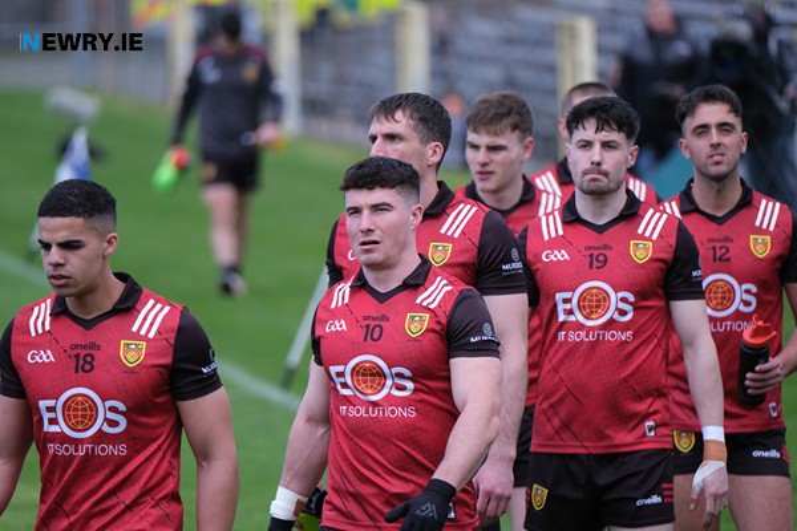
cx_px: 398
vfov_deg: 2.7
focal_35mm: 502
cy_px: 266
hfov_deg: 4.1
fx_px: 11113
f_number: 5.4
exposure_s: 1/550
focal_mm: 334.9
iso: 400
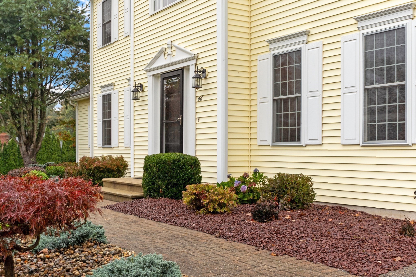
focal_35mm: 42
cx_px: 208
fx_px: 485
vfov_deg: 31.9
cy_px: 138
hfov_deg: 46.4
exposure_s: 1/60
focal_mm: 28
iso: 400
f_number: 6.3
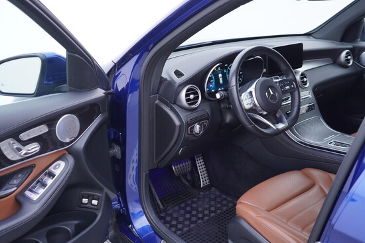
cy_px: 122
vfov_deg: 36.9
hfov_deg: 53.1
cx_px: 182
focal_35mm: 36
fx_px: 365
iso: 160
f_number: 2.8
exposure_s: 1/40
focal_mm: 24
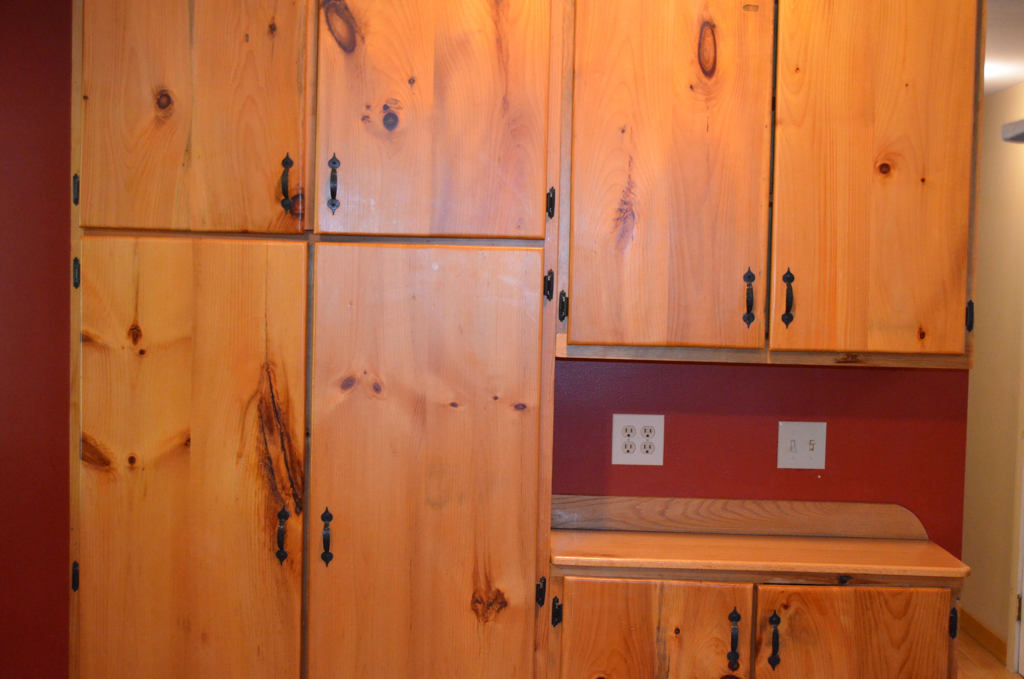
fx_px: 1363
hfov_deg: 41.2
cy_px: 340
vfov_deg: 28.0
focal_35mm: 48
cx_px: 512
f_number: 4.8
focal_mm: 32
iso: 2800
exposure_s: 1/60
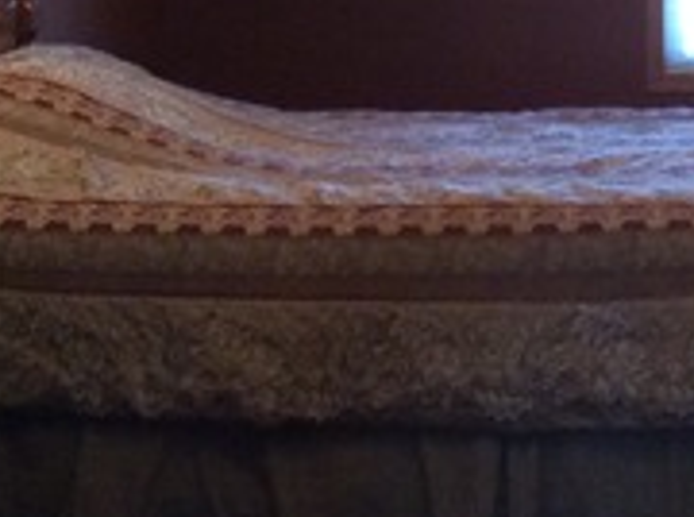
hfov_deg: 16.9
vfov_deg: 12.7
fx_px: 2279
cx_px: 686
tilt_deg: -2.5
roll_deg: +0.6
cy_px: -46
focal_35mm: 114
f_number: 2.4
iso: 200
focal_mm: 3.3
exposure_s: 1/24
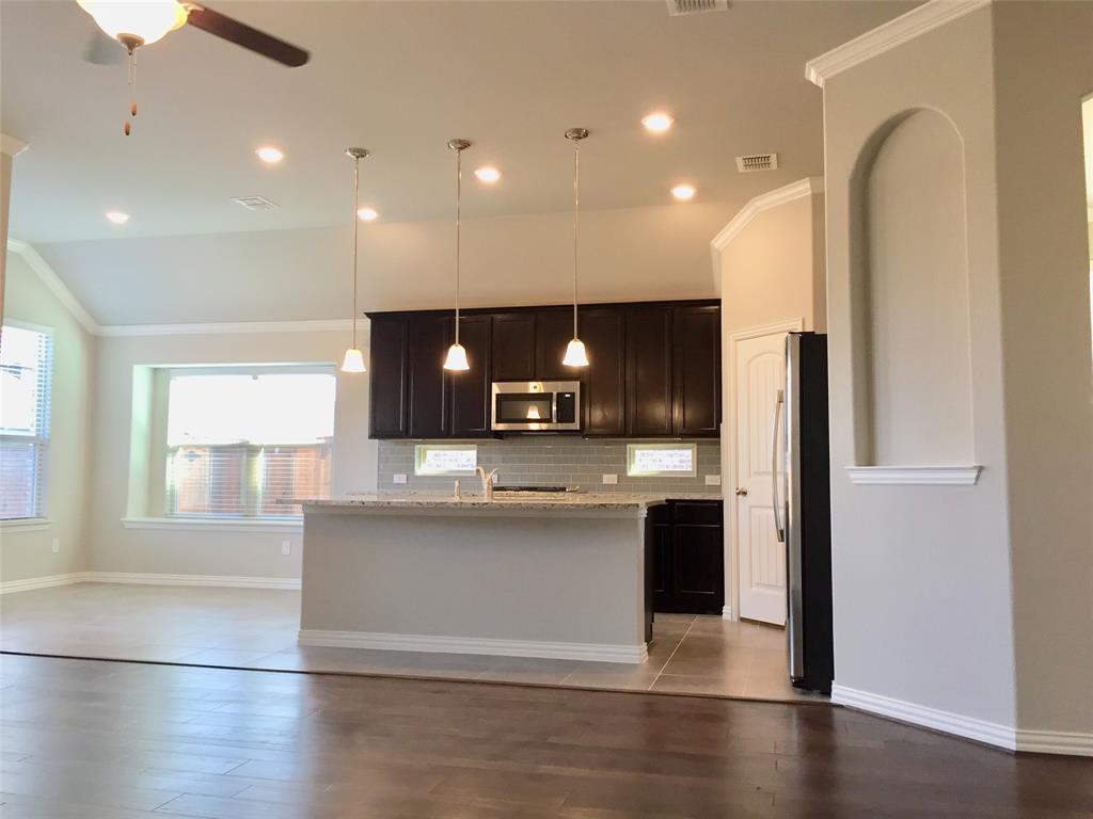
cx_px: 546
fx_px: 916
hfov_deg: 61.7
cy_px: 410
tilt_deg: +2.8
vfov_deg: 48.2
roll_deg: -1.5
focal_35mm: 29
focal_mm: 4.15
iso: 40
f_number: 2.2
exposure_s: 1/30
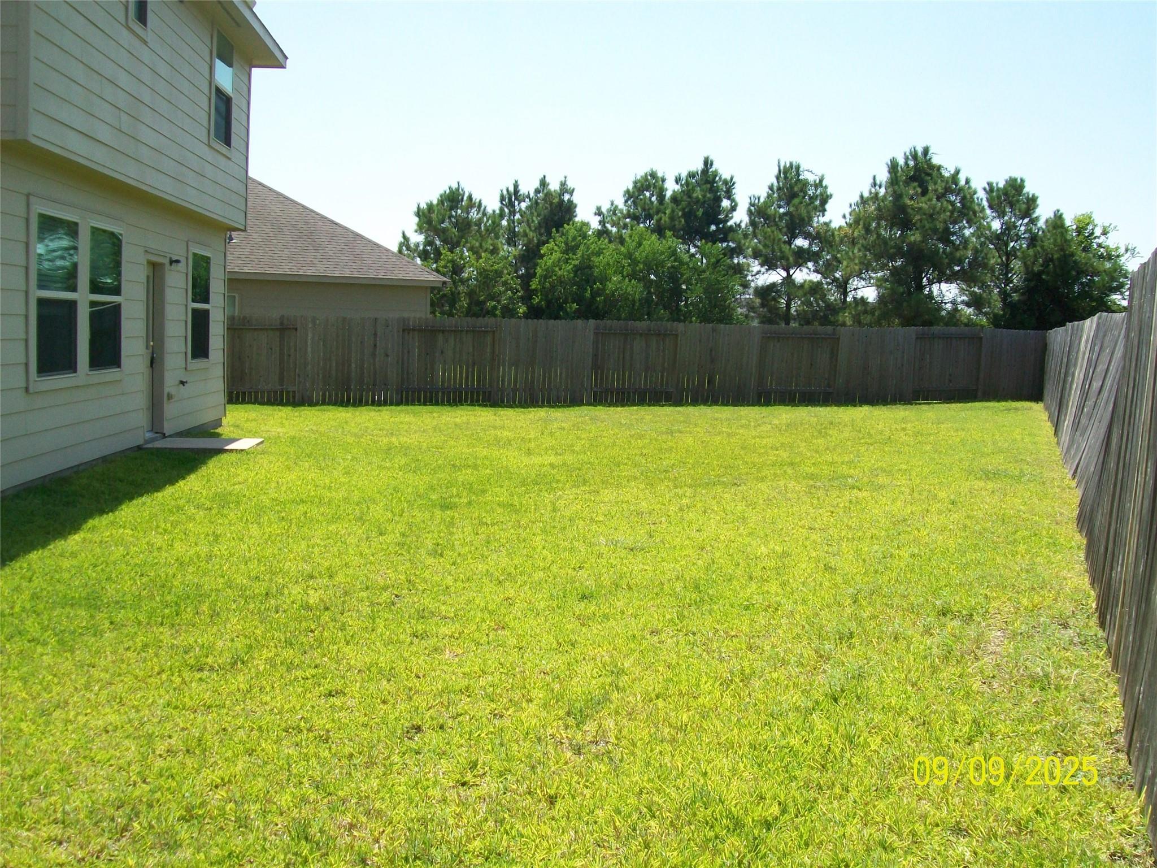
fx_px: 1203
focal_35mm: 36
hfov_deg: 51.4
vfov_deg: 39.7
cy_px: 434
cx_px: 578
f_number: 4.8
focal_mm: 6
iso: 64
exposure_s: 1/320
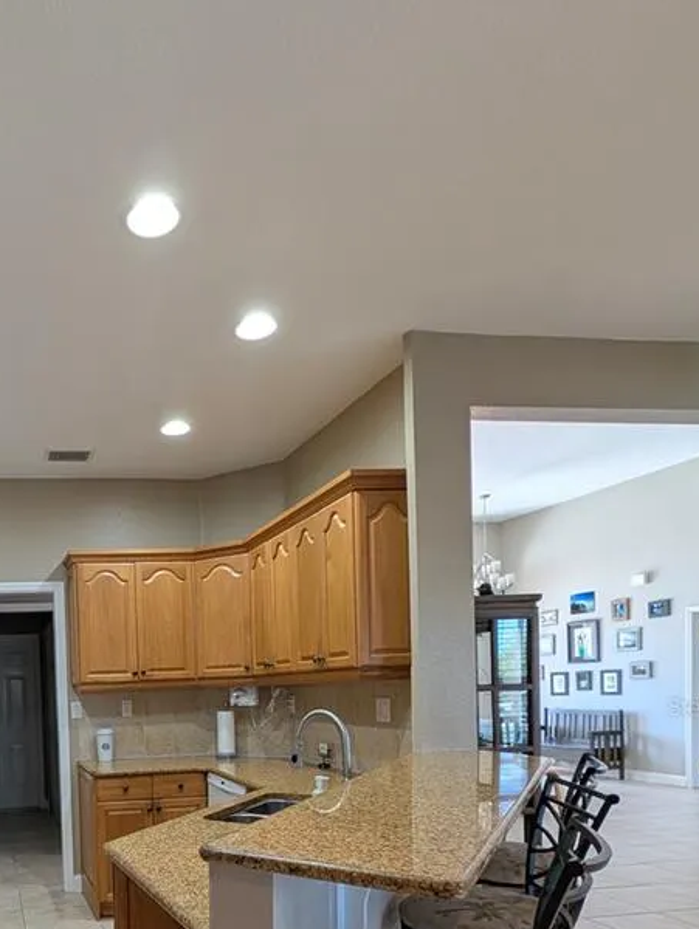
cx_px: 78
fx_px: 645
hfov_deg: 50.8
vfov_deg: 66.7
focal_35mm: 24
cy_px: 706
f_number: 1.7
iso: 86
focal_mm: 2.02
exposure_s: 1/60
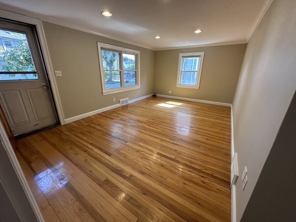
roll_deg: -1.5
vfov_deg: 85.7
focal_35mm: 14
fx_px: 120
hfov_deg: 102.1
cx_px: 148
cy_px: 111
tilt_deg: -18.1
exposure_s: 1/120
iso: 125
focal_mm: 2.22
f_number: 2.2
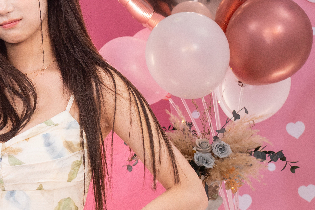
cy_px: 50
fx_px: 1304
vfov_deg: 9.2
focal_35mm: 149
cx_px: -75
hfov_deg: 13.4
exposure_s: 1/125
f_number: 2.8
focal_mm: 41
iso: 250
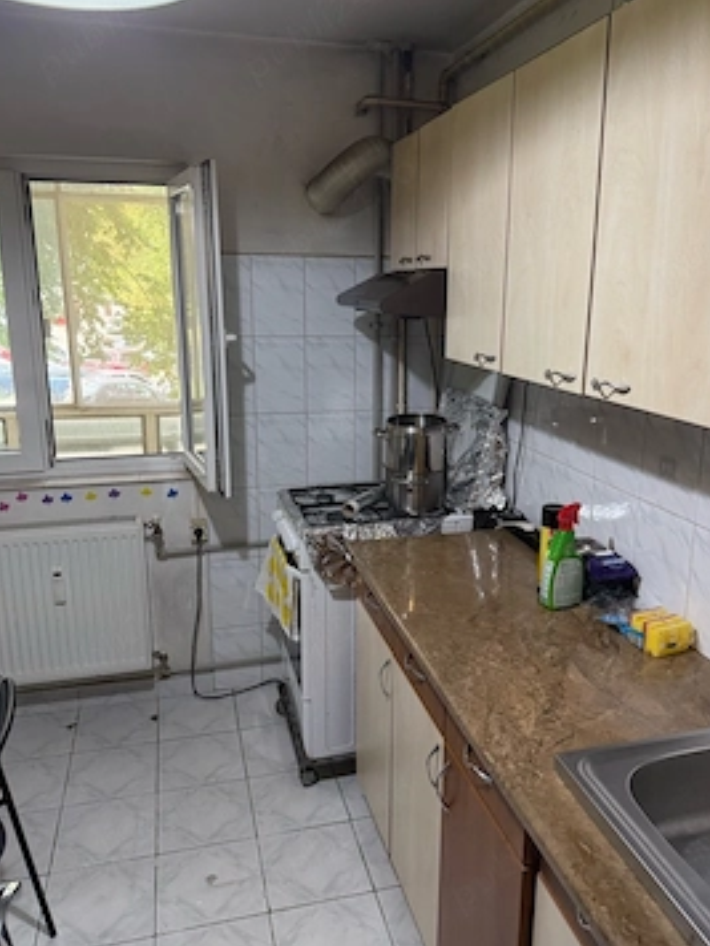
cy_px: 462
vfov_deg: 65.3
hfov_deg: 51.3
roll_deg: -1.5
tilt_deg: -14.7
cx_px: 383
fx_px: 738
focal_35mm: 27
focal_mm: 6.76
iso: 320
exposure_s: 1/100
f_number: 1.78
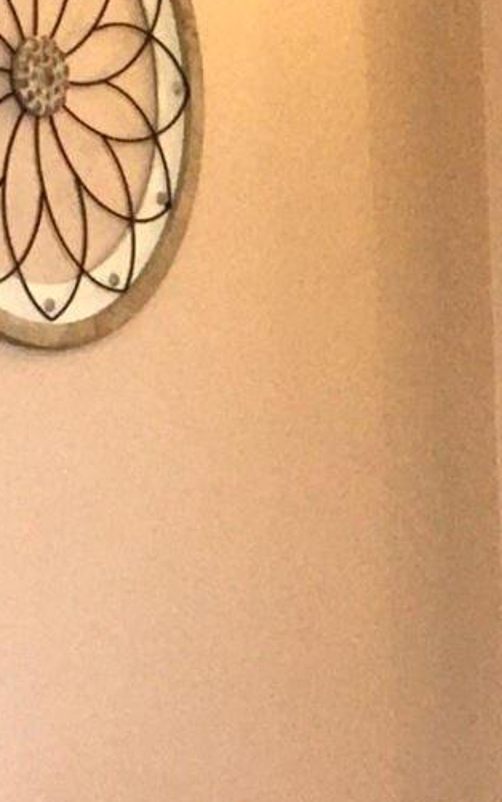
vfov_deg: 11.0
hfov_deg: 6.9
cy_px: 797
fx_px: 4113
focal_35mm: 188
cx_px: 579
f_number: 2.2
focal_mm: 4.15
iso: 25
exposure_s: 1/34
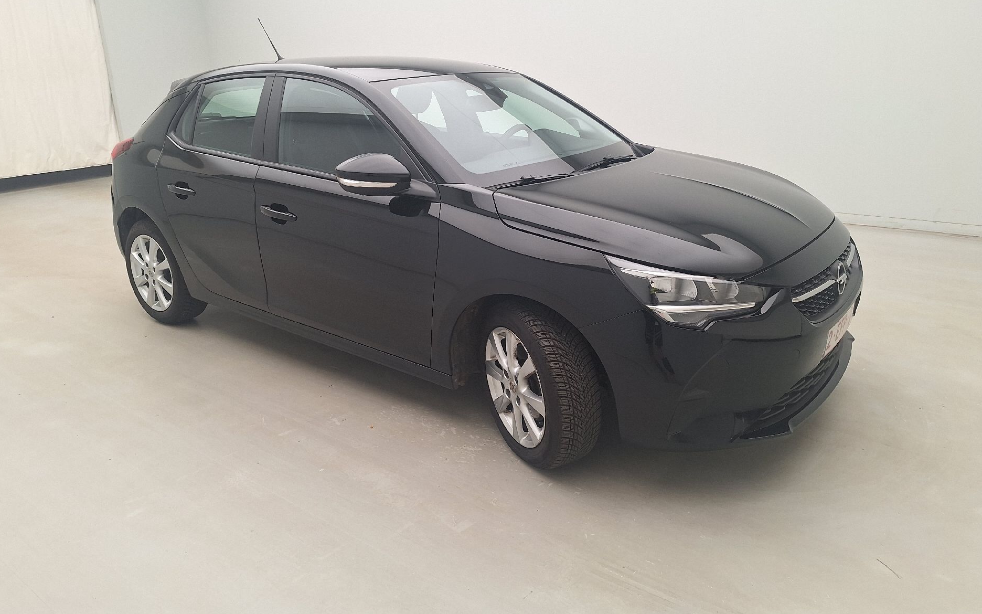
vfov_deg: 49.1
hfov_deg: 72.5
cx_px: 482
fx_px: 669
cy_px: 263
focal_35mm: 25
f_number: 1.8
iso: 50
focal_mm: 5.54
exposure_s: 1/100
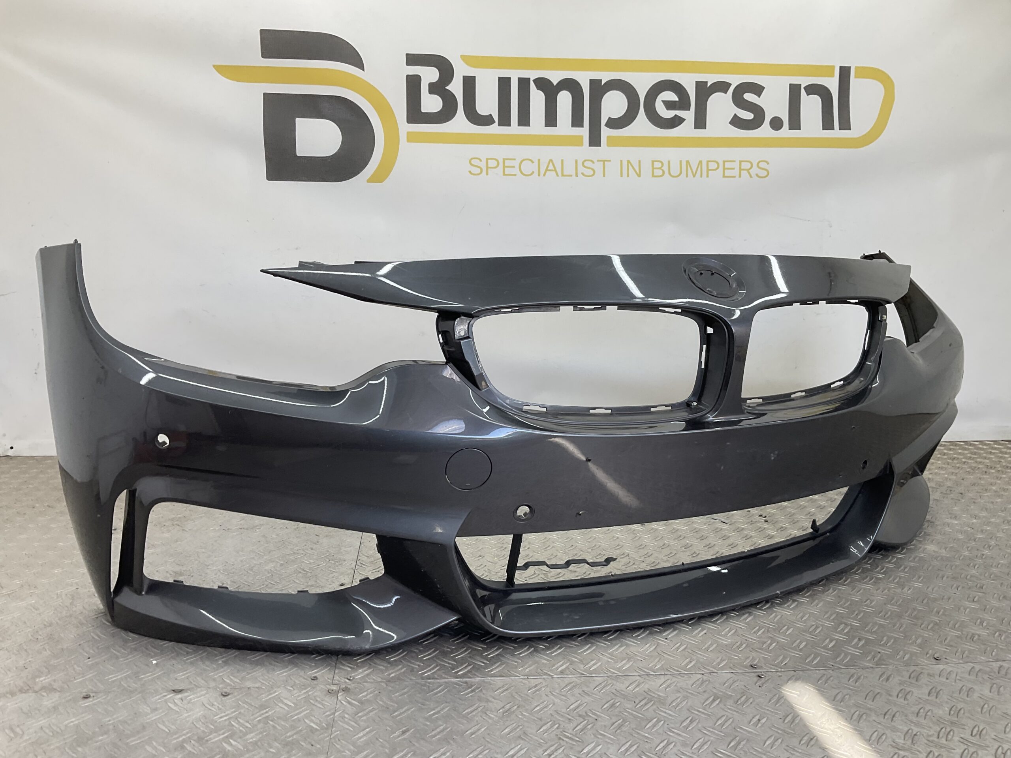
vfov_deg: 48.2
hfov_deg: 61.7
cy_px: 379
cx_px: 506
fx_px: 847
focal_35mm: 29
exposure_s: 1/124
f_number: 1.8
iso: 16
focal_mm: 3
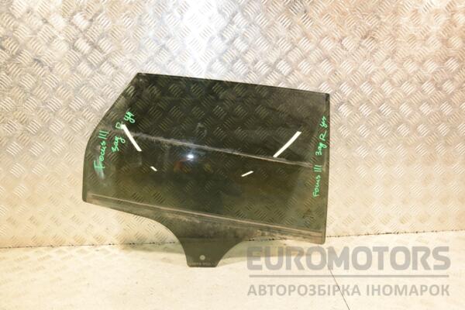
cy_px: 155
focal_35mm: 38
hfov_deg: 51.3
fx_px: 484
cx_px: 232
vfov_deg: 35.5
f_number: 5
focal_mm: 25
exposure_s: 1/100
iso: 800
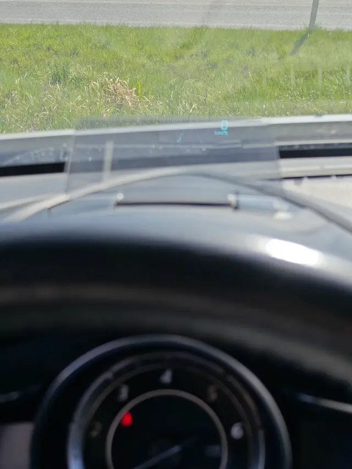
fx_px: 908
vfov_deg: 29.0
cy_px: 234
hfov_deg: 21.9
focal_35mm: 67
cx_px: 176
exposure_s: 1/1282
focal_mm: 8.72
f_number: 2
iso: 50
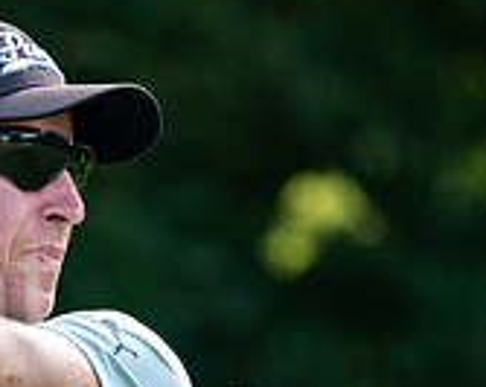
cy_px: 390
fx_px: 24280
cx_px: 11
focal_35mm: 1691
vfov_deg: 0.9
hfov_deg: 1.1
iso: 200
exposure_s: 1/640
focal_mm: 300
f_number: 4
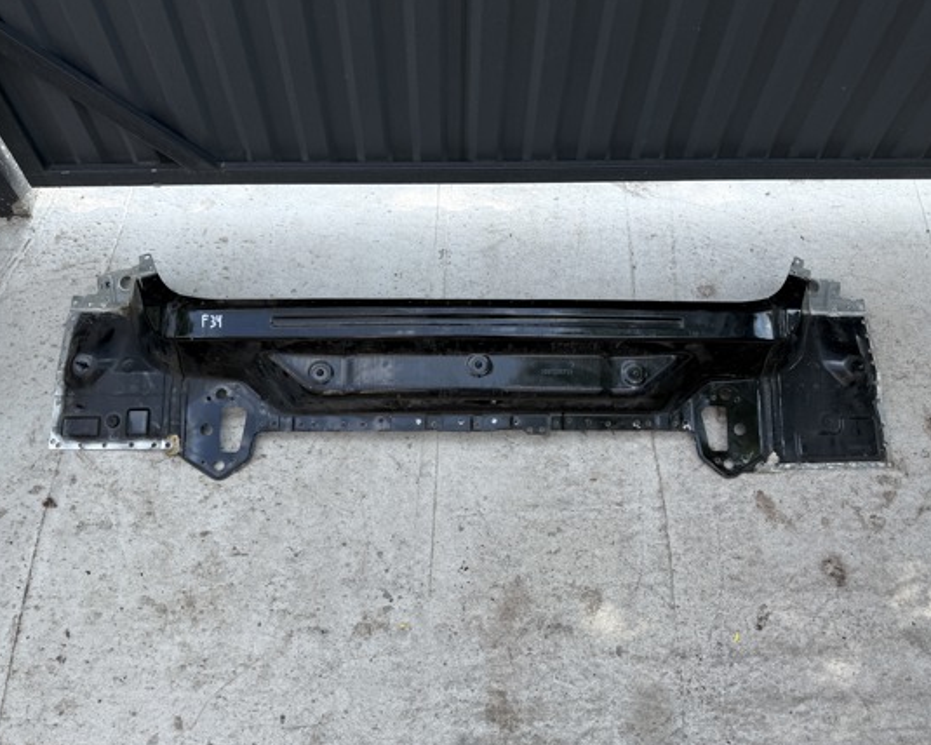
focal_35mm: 28
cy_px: 379
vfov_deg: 51.5
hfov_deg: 62.2
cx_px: 479
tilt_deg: -59.6
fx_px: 772
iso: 80
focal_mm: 6.76
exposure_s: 1/1156
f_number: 1.78
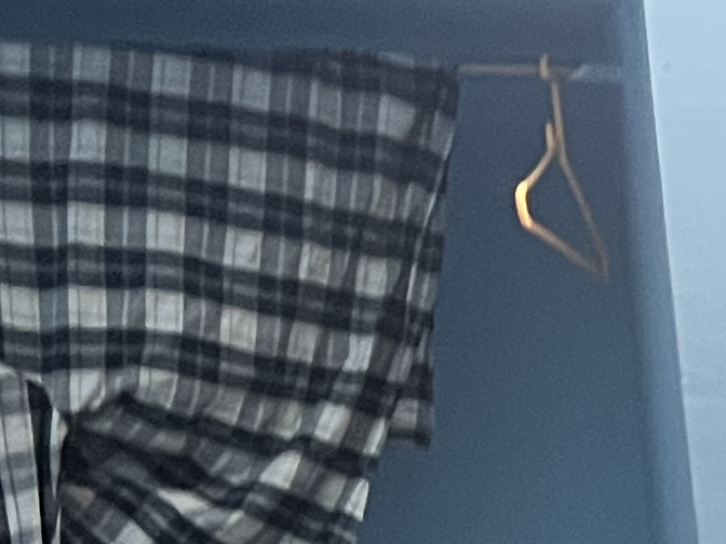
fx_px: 3272
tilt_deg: -13.5
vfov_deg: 8.4
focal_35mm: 156
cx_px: 1581
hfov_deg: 11.1
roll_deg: +2.4
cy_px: 1452
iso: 640
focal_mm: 5.7
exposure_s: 1/33
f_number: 1.5
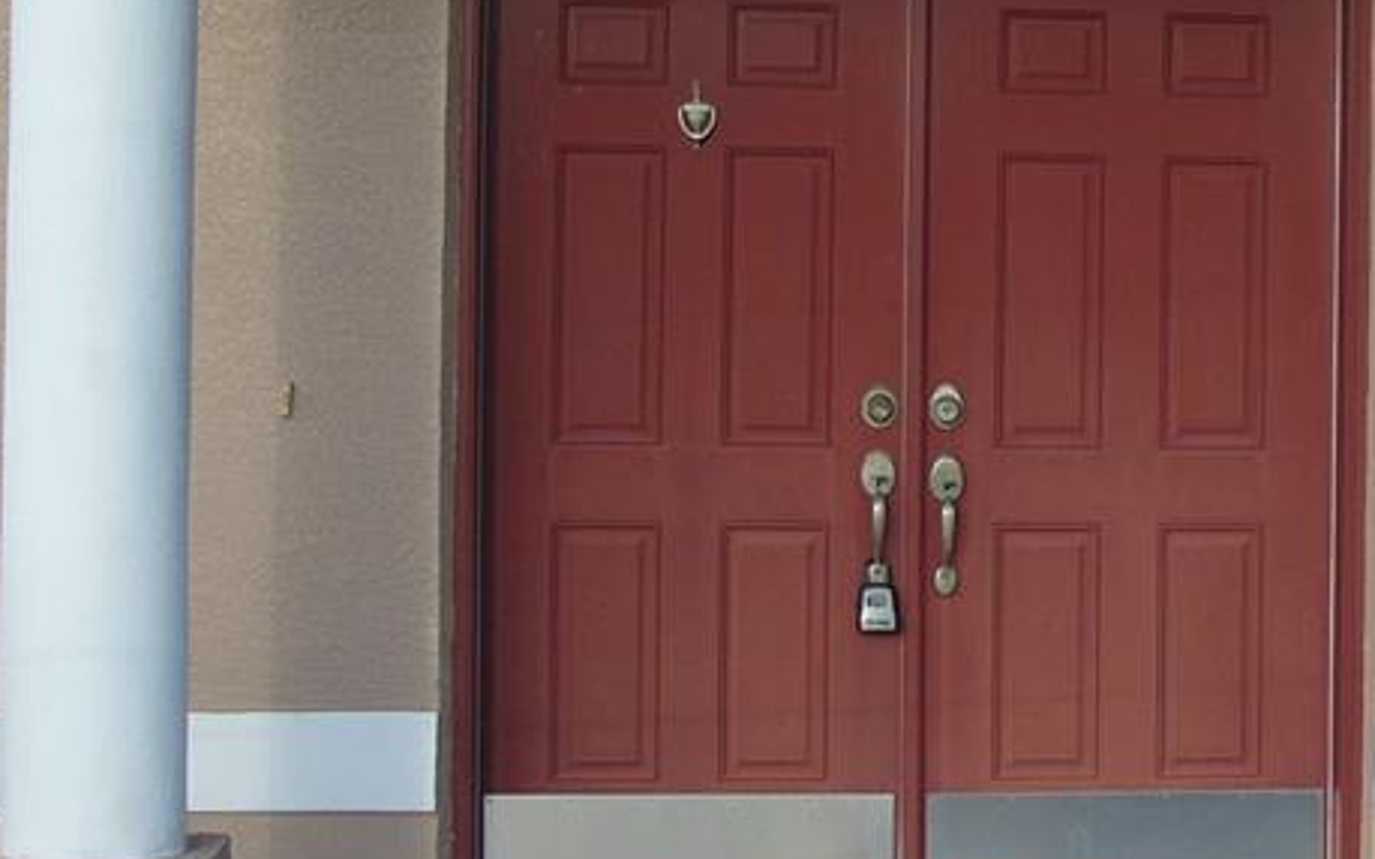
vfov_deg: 15.7
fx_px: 3110
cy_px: 318
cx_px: 1303
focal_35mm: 83
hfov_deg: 24.1
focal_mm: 7.8
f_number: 2.8
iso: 80
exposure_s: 1/350
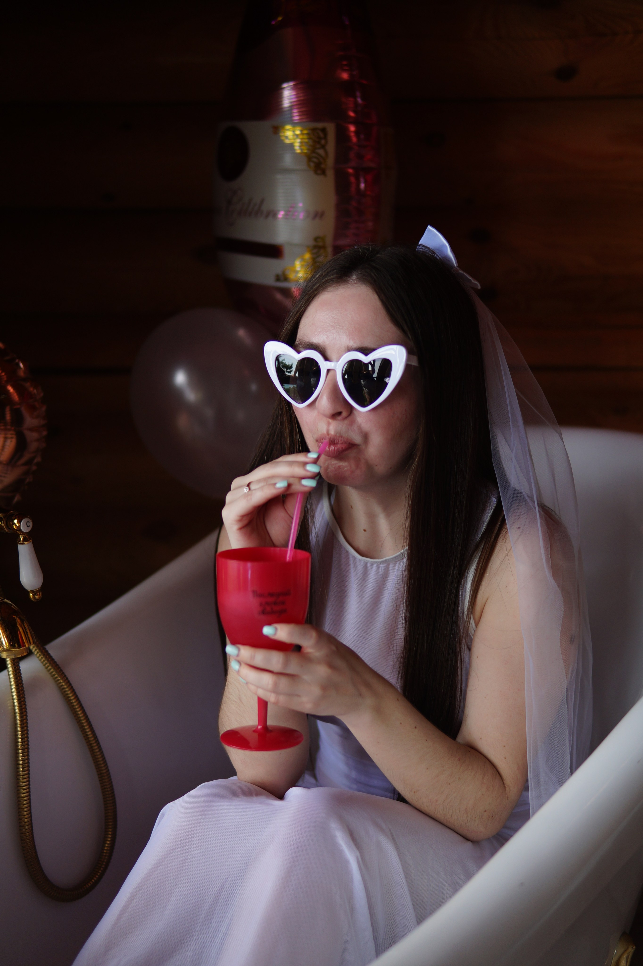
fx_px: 1207
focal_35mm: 45
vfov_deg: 43.6
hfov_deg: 29.8
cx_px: 322
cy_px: 483
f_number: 1.4
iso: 100
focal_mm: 30
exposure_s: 1/250
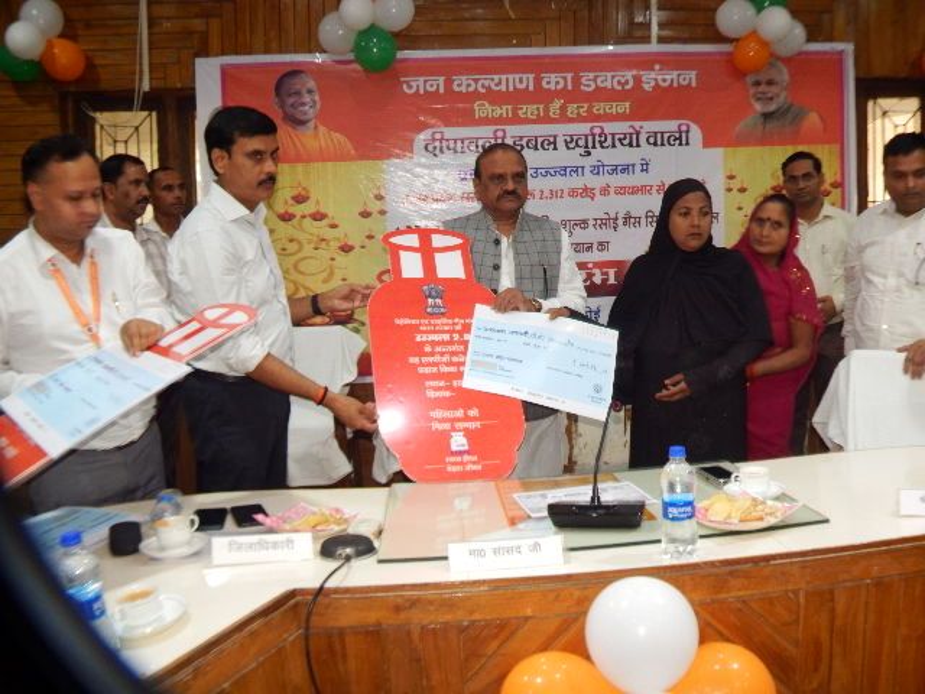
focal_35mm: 31
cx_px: 462
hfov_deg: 58.4
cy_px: 347
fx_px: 828
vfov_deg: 45.4
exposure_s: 1/30
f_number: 3.2
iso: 200
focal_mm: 5.6
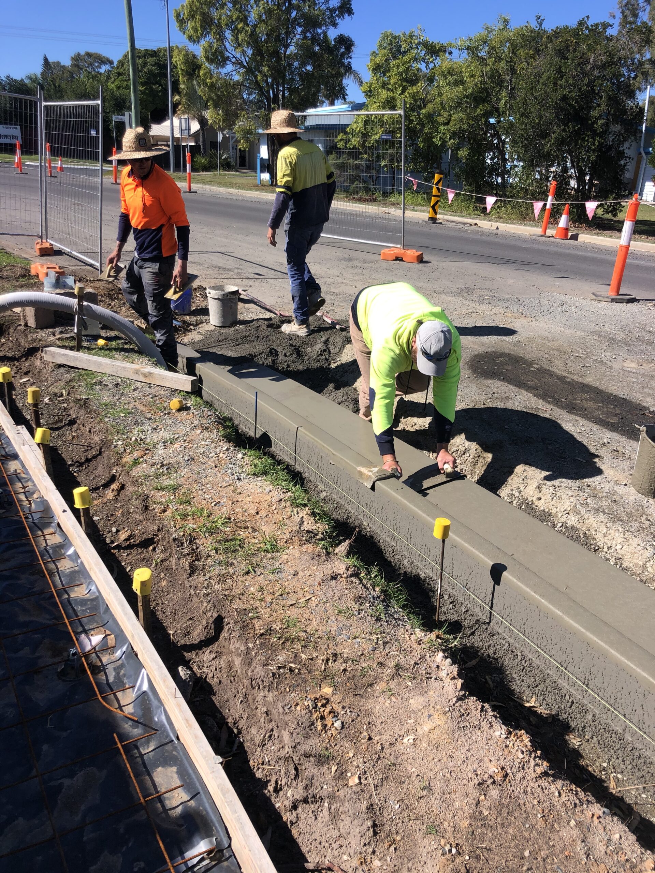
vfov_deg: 63.4
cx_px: 328
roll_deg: -3.1
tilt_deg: -20.9
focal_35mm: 28
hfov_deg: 49.7
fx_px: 706
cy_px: 436
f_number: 1.8
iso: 20
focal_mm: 3.99
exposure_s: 1/1499
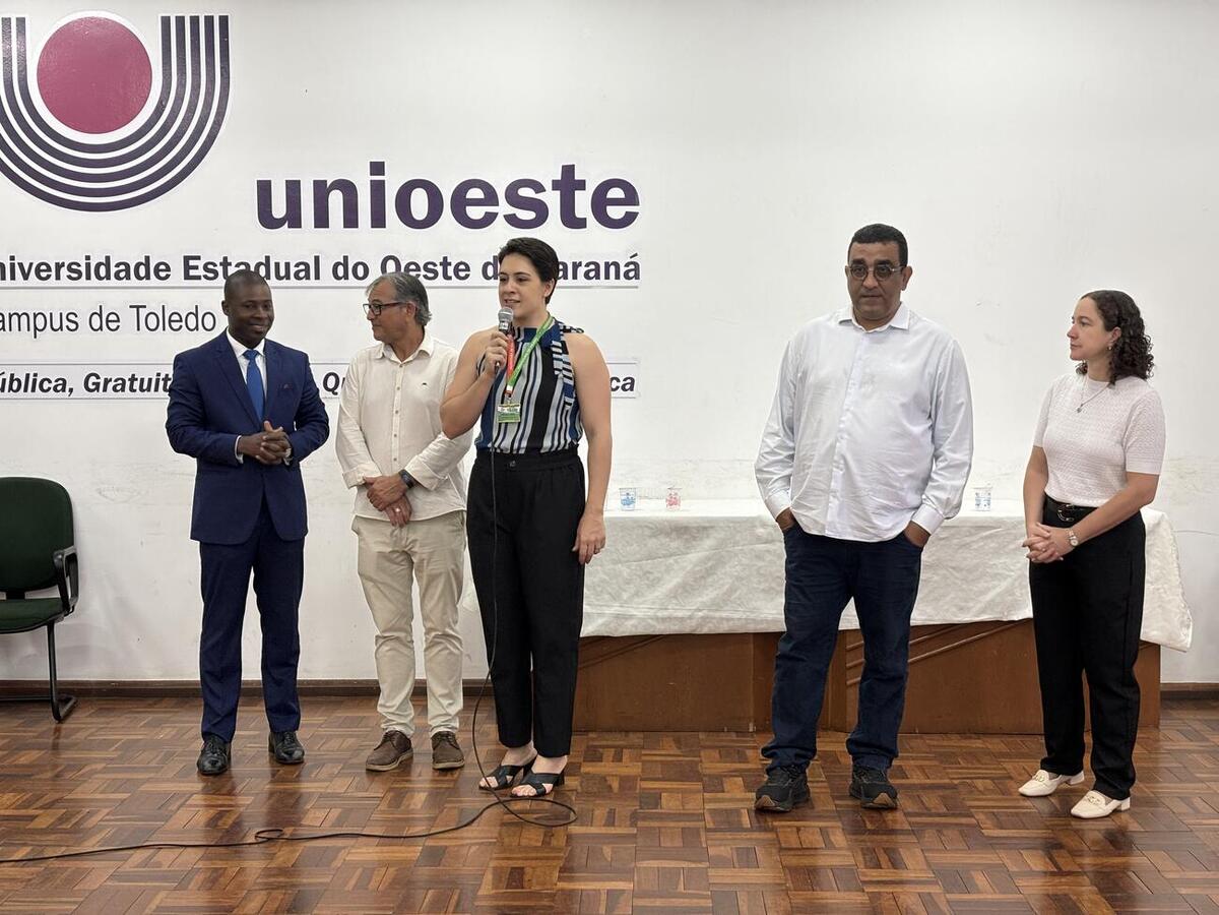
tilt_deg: -3.6
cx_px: 610
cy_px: 458
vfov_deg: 28.0
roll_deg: +0.4
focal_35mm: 52
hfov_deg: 36.8
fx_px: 1831
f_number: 1.6
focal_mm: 5.96
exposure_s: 1/60
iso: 80
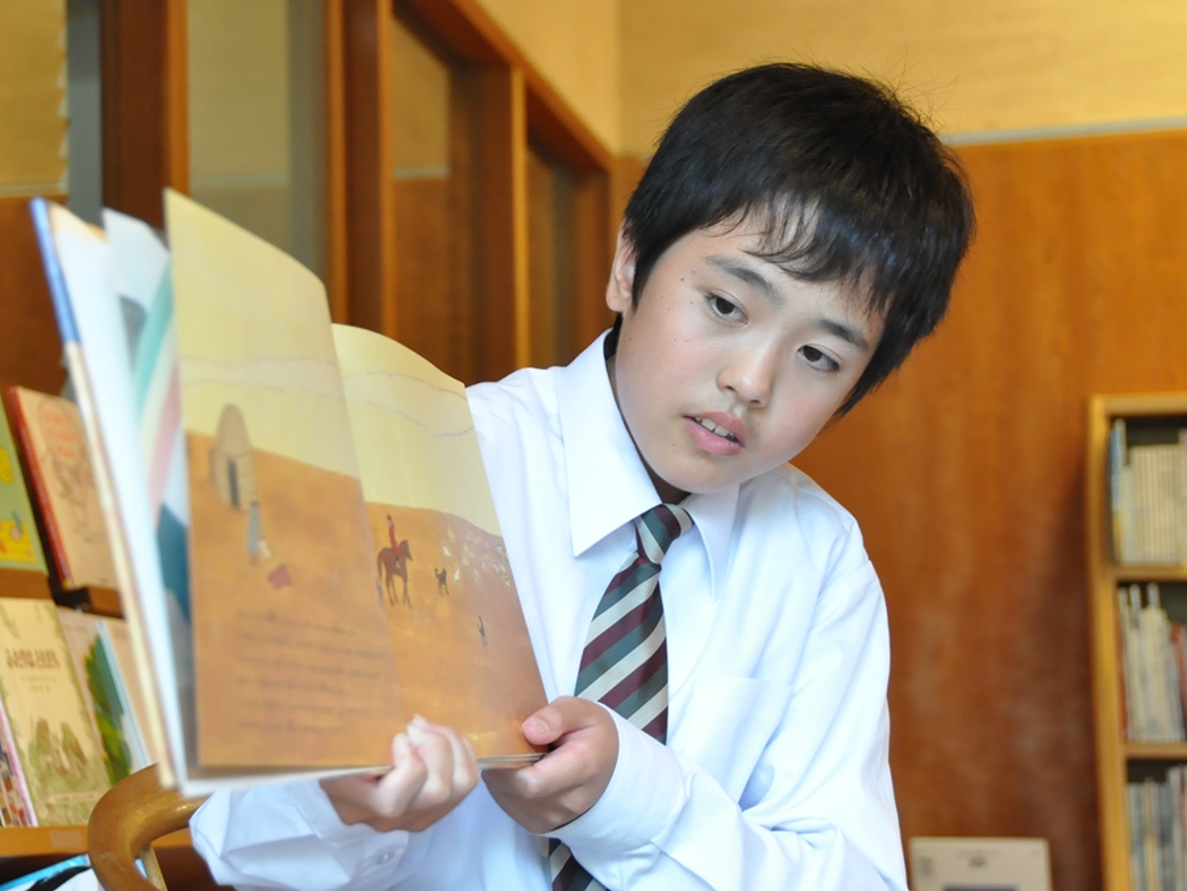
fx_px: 2915
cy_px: 446
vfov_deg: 17.4
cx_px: 638
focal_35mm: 85
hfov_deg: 23.0
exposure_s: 1/60
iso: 2000
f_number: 5.6
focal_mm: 52
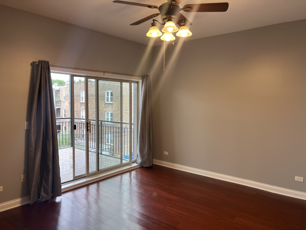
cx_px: 153
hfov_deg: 67.3
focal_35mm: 26
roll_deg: -0.8
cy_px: 115
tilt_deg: -4.3
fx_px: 230
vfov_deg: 53.1
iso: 64
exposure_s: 1/120
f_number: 1.6
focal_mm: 5.1
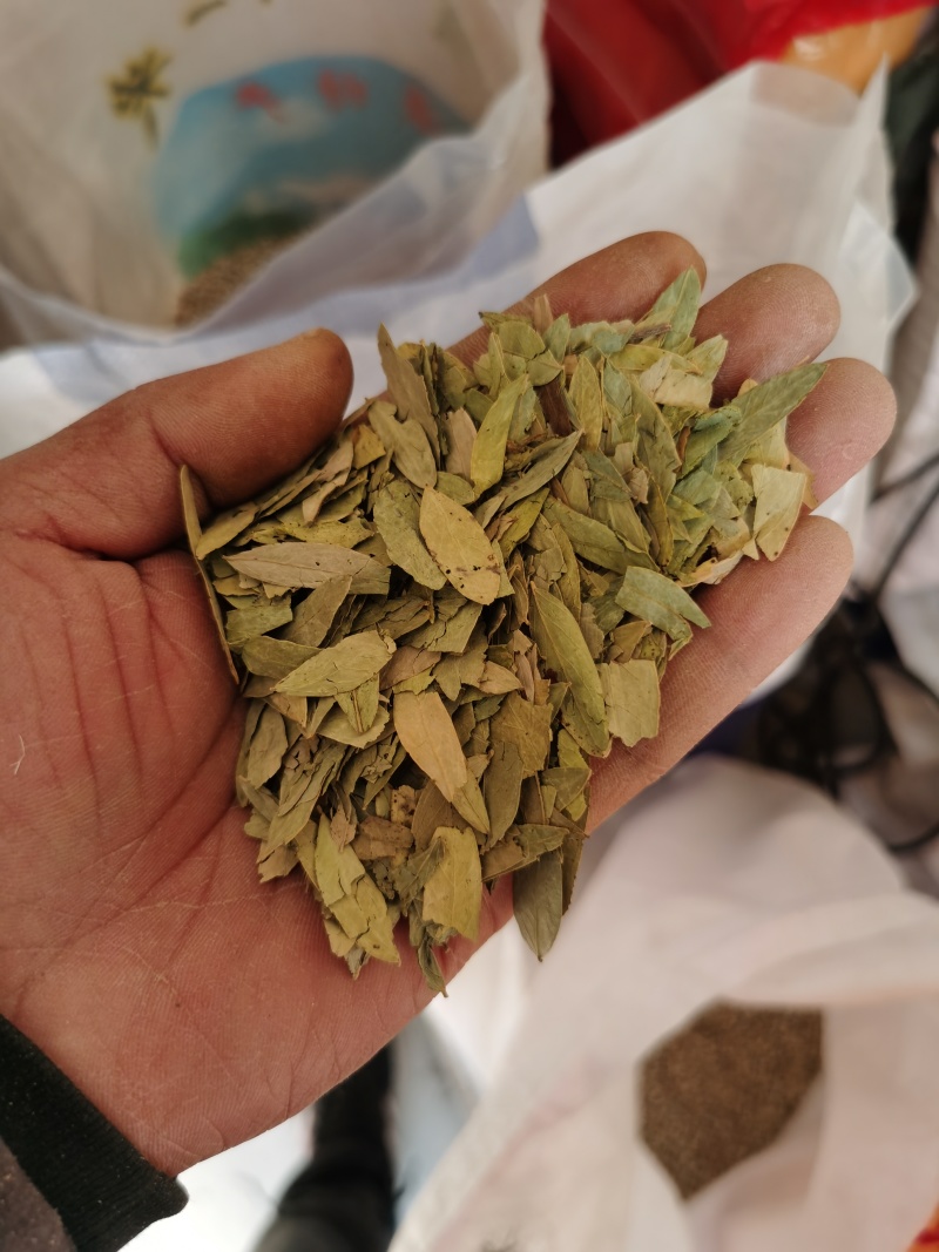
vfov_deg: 65.3
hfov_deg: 51.3
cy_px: 626
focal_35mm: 27
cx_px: 470
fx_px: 977
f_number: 1.6
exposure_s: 1/100
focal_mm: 5.56
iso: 50
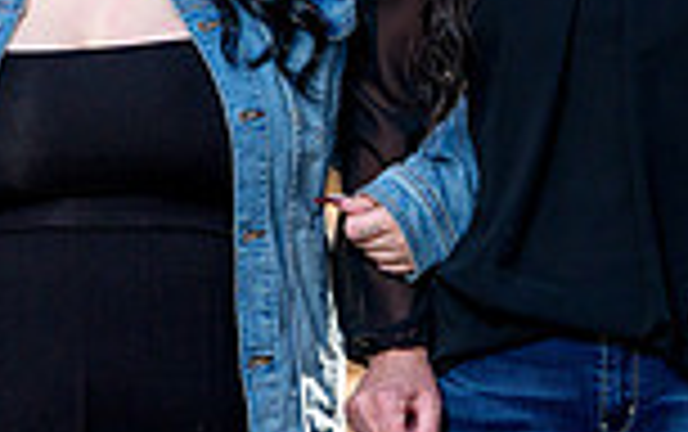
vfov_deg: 4.2
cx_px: 531
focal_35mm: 313
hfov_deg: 6.7
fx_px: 5875
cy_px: 7
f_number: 4
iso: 400
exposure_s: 1/160
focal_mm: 81
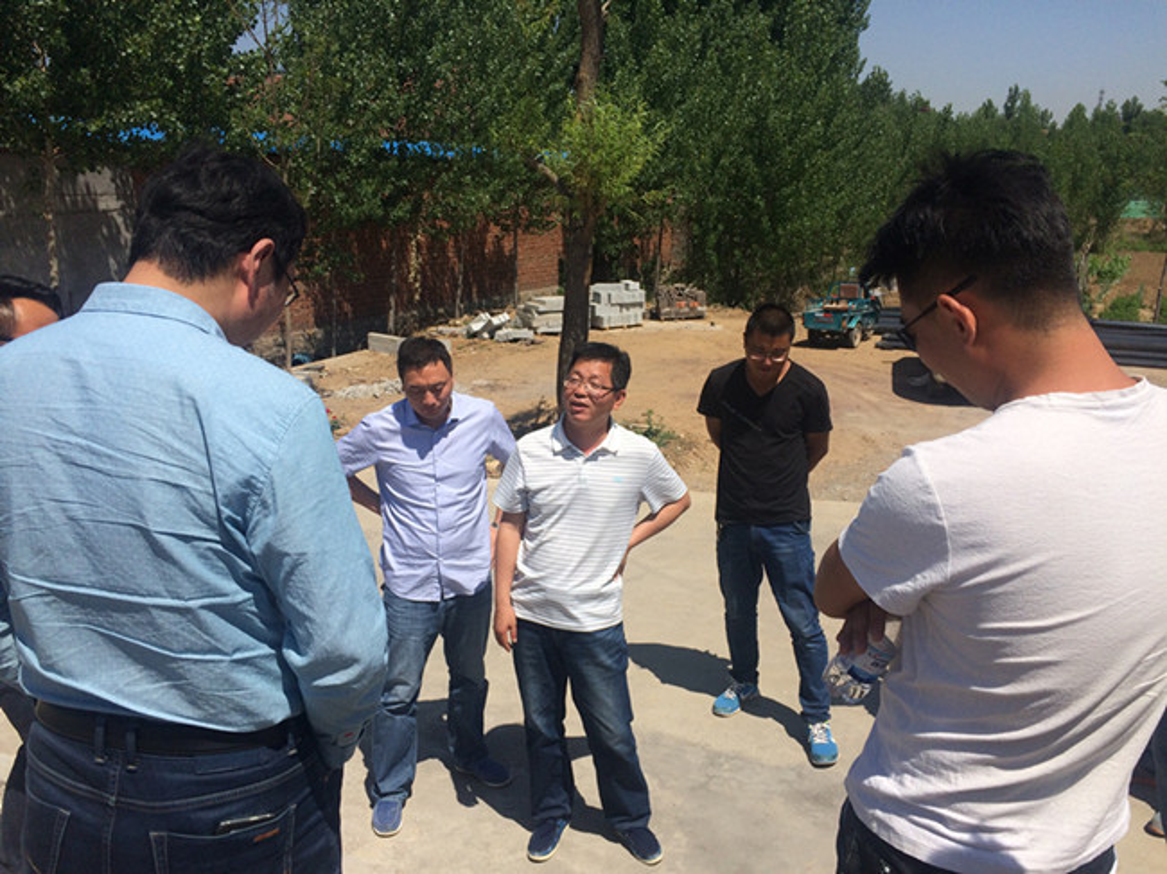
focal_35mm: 29
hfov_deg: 61.7
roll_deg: +0.1
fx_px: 977
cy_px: 437
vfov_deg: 48.2
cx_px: 584
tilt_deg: -11.6
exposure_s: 1/4115
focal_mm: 4.15
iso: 32
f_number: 2.2
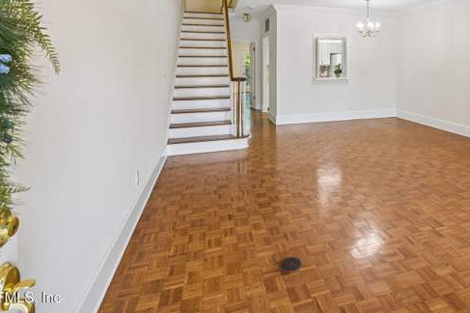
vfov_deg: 51.6
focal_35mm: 23
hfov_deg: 73.8
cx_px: 314
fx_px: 300
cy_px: 63
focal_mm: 14
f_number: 8
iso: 400
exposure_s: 1/15
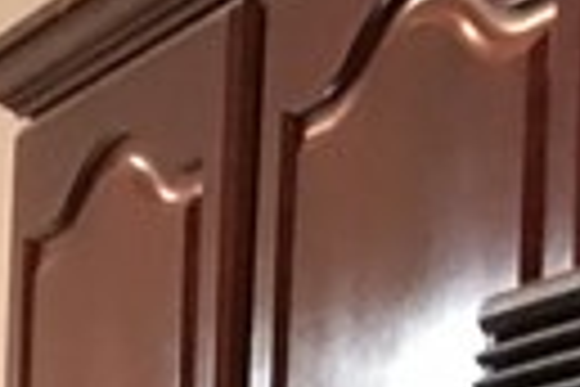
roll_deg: -0.1
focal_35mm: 240
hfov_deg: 6.8
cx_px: -1668
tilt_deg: -5.5
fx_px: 3866
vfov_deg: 5.3
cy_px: 1346
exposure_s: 1/15
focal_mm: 4.15
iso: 50
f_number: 2.2
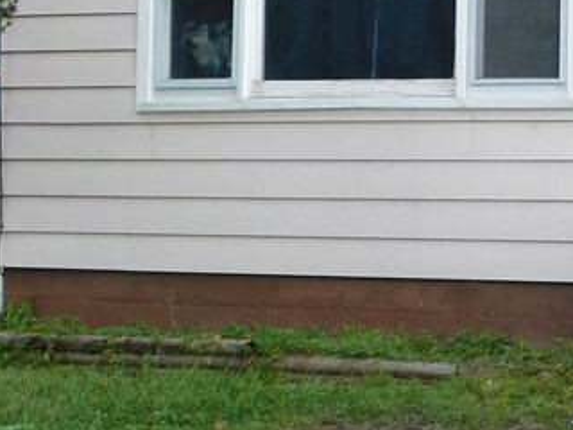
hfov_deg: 14.5
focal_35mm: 128
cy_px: -52
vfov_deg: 11.4
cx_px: 824
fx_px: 2119
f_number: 3.6
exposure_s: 1/200
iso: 125
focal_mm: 7.1
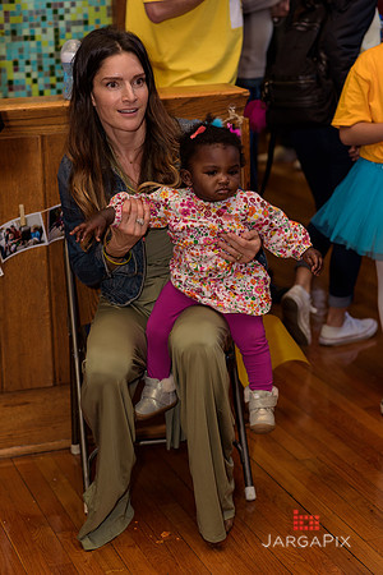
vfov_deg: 23.9
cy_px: 288
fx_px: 1356
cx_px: 192
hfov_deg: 16.1
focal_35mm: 85
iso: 320
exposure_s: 1/125
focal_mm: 85
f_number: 3.2
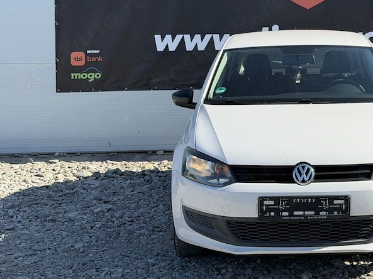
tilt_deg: -1.1
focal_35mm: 81
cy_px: 54
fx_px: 872
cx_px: 300
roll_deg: +0.5
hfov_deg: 23.8
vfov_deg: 18.0
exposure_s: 1/3226
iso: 80
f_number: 1.78
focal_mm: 6.76
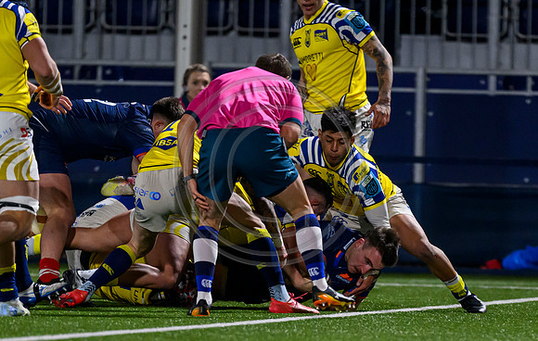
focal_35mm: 802
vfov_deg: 1.7
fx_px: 11809
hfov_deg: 2.6
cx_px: 349
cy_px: 338
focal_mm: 400
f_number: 3.2
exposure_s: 1/1000
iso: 5000
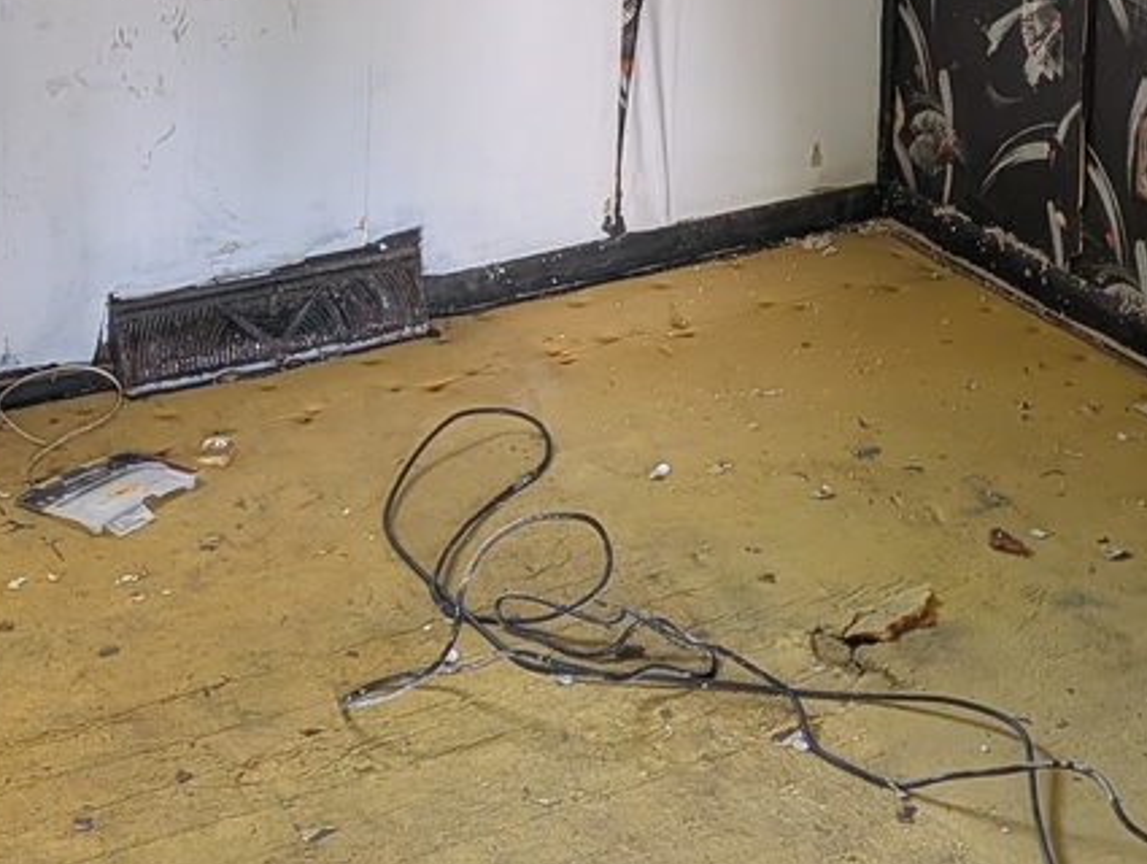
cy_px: -184
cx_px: 901
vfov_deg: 17.4
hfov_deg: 23.8
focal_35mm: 81
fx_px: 2688
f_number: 1.68
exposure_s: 1/120
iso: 28
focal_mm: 6.9
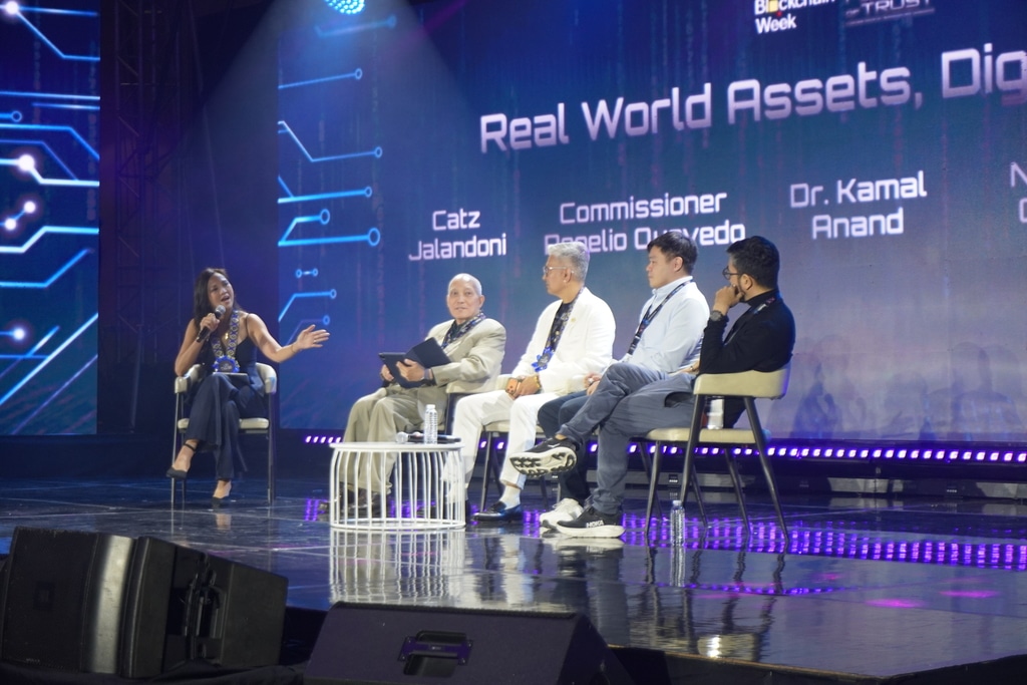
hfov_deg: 27.0
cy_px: 342
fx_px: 2140
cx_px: 514
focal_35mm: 75
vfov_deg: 18.2
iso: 1000
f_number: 5.6
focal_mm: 50
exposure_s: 1/160
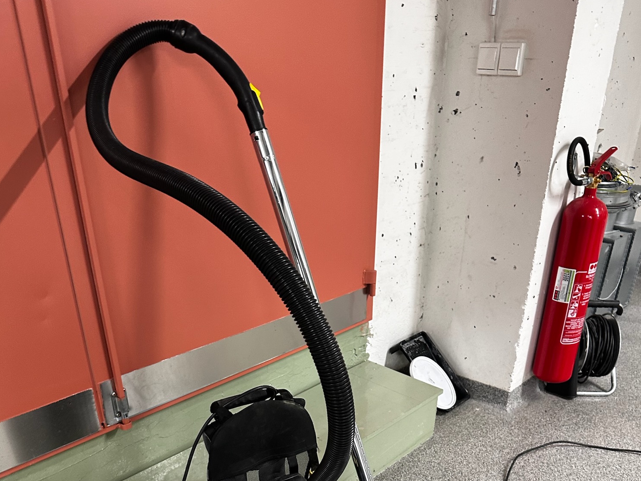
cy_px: 422
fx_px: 611
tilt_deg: -30.1
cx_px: 325
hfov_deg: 55.3
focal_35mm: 33
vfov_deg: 40.1
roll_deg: -0.1
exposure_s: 1/50
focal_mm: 6.86
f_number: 1.78
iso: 250
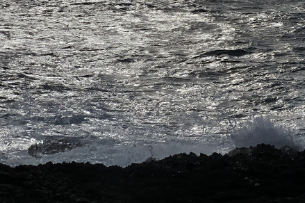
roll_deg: +0.2
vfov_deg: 9.0
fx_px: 1253
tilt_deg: +1.8
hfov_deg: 13.6
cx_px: 340
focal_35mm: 148
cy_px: -102
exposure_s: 1/9615
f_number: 2.4
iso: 20
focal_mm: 6
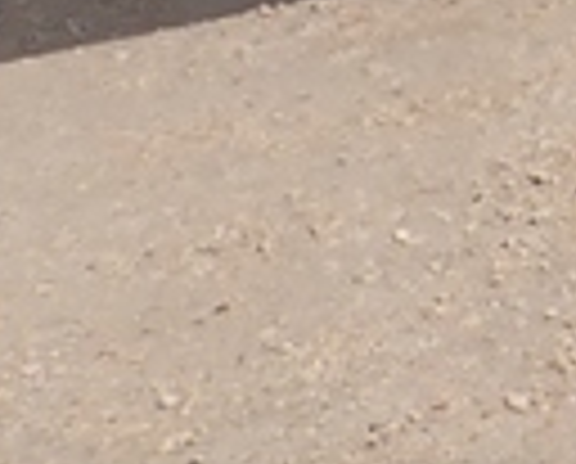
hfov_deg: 7.7
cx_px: 2092
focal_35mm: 195
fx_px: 3332
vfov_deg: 7.2
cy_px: -856
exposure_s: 1/250
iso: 100
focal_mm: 4.5
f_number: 8
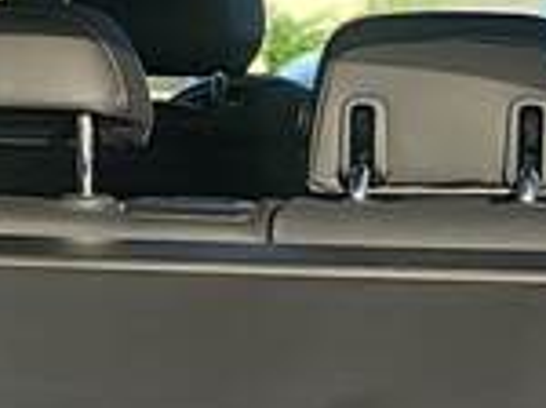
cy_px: 426
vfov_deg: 8.6
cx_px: 248
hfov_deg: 11.6
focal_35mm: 171
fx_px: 2693
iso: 50
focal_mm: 5.95
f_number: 1.89
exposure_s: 1/281
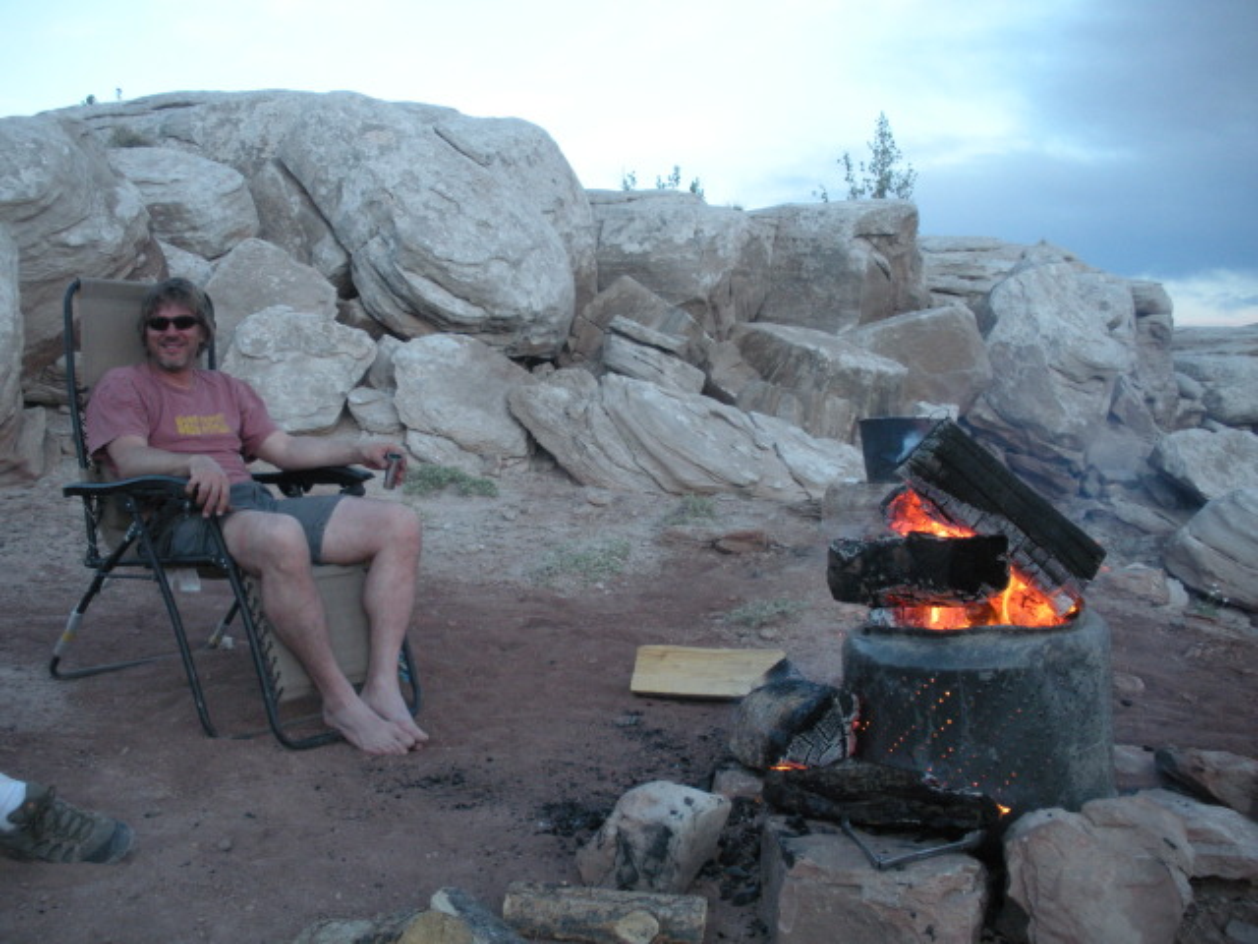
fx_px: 1308
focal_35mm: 36
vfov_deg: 39.7
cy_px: 472
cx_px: 629
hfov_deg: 51.4
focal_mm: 6.3
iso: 256
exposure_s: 1/60.2
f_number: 3.5
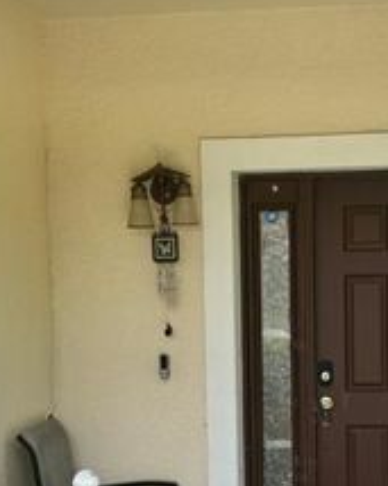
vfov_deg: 29.8
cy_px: 334
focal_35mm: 63
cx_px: 280
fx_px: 905
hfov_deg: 24.0
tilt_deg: -3.7
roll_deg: -0.8
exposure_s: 1/1399
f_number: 1.6
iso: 50
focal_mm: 5.96
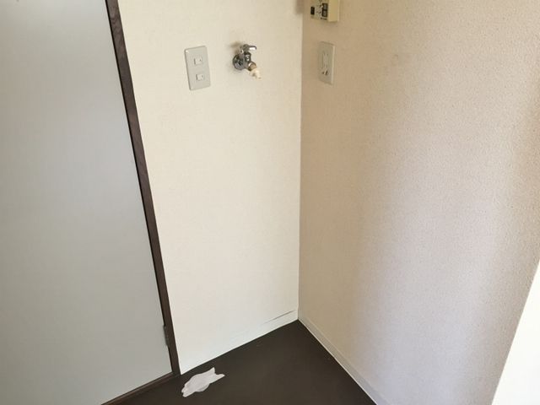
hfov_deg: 61.7
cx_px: 270
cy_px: 202
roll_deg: +0.7
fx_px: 452
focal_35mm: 29
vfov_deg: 48.2
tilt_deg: -30.6
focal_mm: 4.15
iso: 80
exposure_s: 1/30
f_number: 2.2
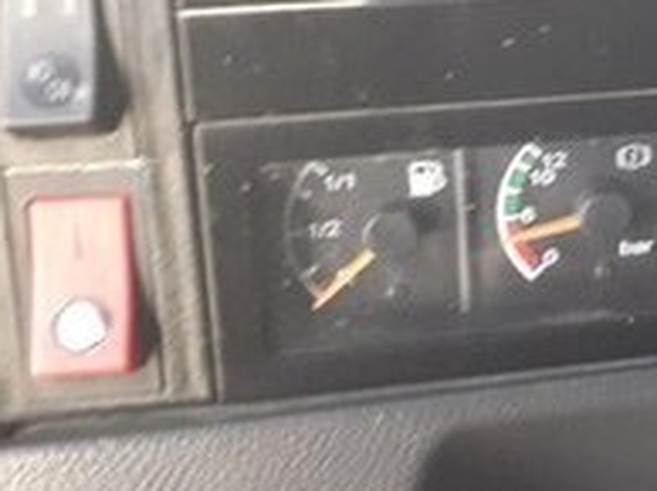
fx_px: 1744
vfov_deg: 15.6
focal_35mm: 92
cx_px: 1046
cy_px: -32
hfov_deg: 18.4
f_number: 1.9
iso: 200
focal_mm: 3.6
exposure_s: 1/25
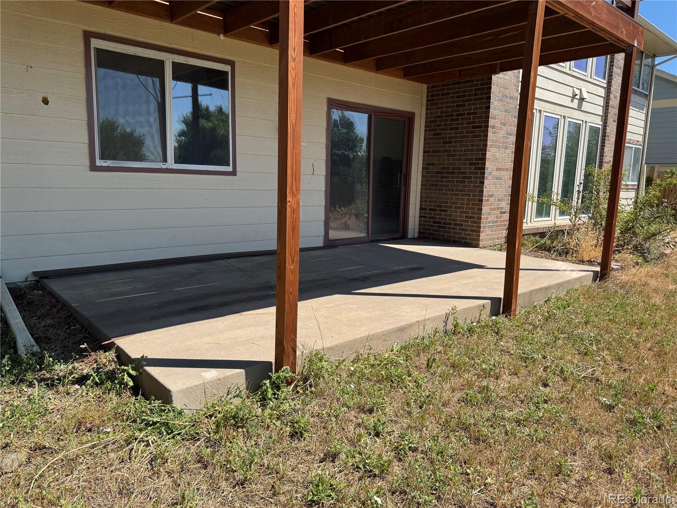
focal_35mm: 24
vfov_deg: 56.8
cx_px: 338
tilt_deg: -9.7
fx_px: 469
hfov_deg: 71.6
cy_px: 254
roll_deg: -1.7
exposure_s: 1/3247
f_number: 1.78
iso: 80
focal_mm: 6.76
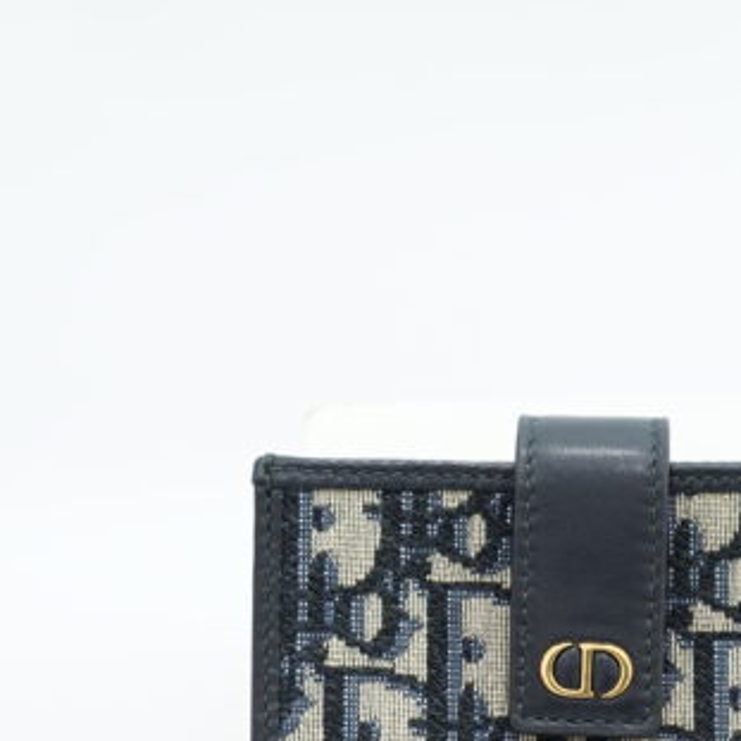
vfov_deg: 12.3
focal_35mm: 140
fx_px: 3391
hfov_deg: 12.4
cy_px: 746
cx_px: 618
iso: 640
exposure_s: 1/6
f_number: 6.3
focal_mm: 50
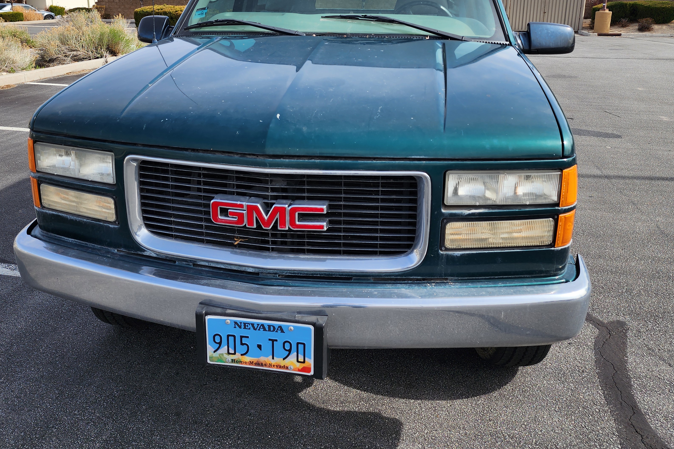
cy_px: 139
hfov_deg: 61.8
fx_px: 562
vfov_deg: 42.8
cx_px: 308
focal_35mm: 30
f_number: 1.8
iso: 12
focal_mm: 6.4
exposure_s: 1/763
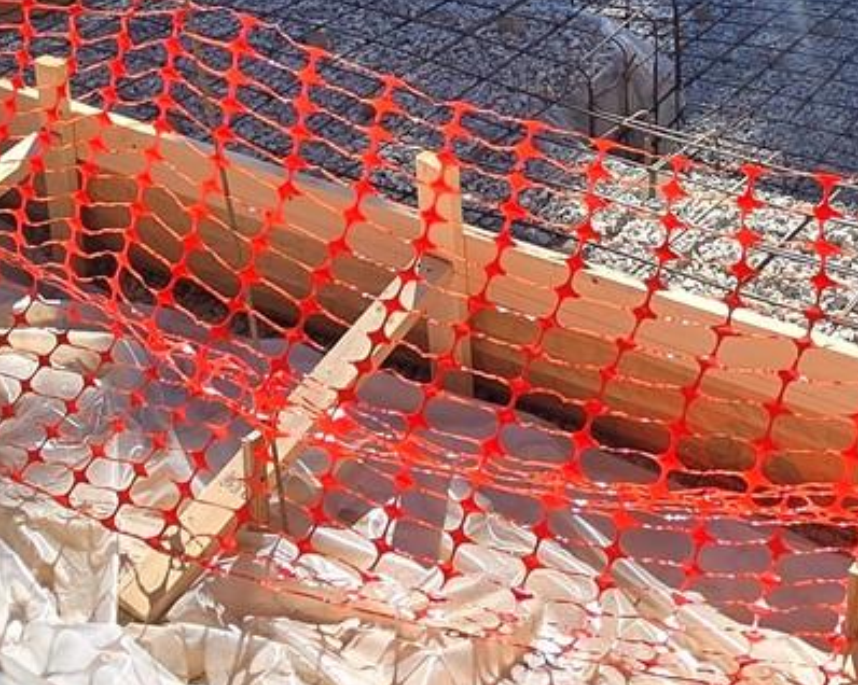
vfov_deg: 25.5
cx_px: 496
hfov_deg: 36.6
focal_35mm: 51
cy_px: -207
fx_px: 1294
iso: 50
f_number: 2.2
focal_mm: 2.2
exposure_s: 1/1529
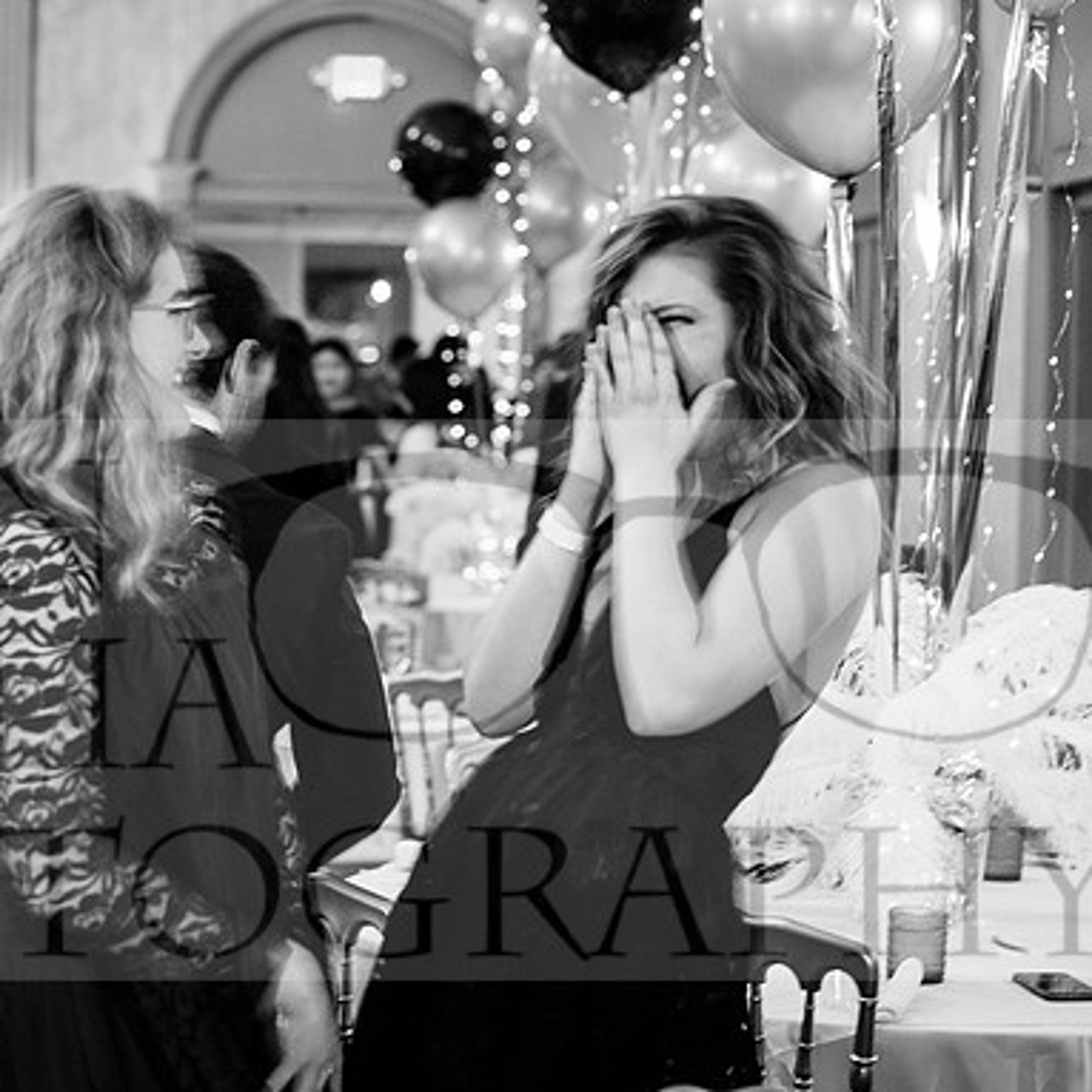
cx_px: 348
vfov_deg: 19.3
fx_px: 3212
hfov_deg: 19.2
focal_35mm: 90
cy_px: 546
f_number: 3.5
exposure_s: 1/13
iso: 6400
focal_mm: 70
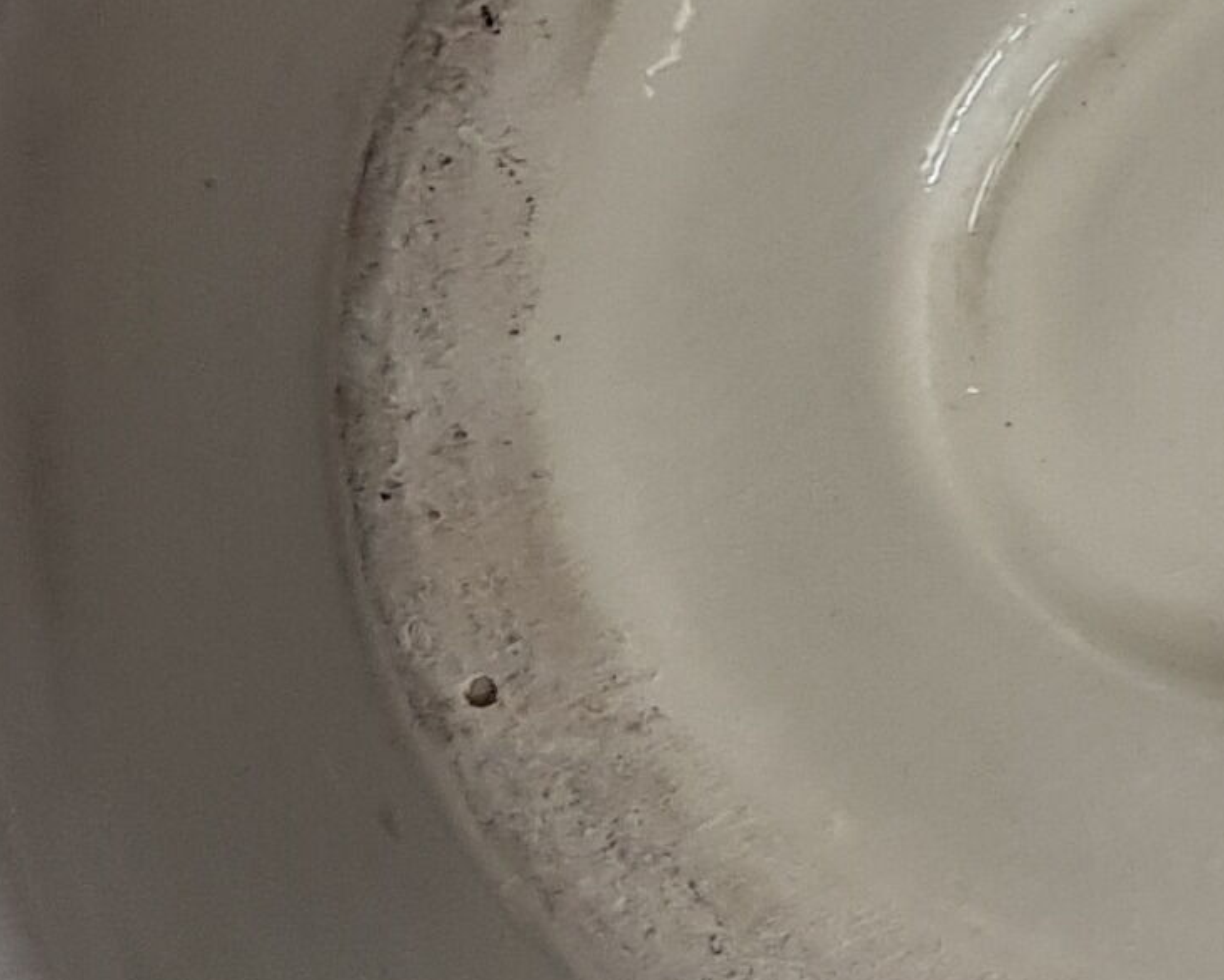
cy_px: -121
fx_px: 5072
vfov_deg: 10.9
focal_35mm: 140
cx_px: 3017
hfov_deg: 11.3
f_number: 1.7
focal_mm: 4.2
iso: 64
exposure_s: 1/100
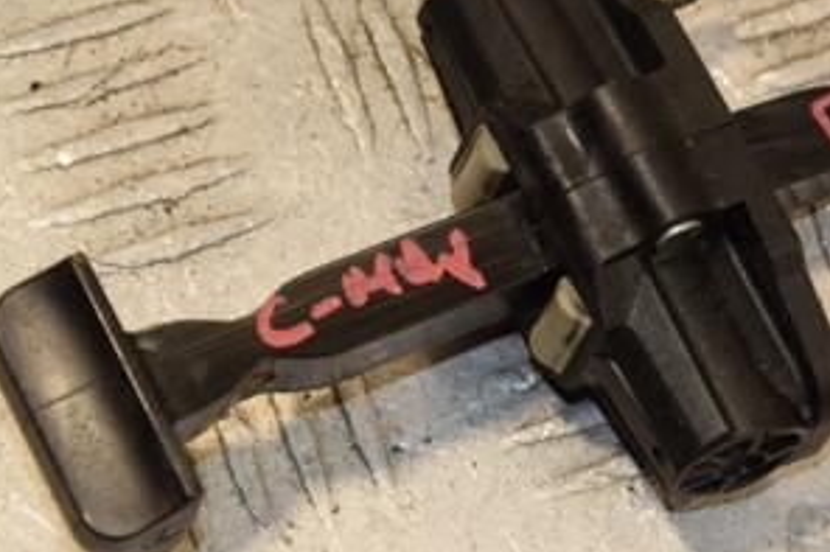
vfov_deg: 6.0
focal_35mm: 228
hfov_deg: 9.0
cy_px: 174
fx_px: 5254
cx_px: 735
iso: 800
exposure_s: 1/200
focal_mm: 75
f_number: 9
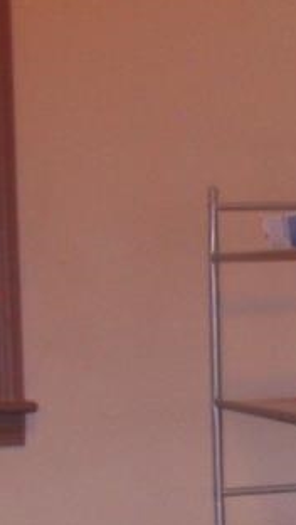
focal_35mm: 125
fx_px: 1740
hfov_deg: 9.4
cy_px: 480
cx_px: 456
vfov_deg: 16.9
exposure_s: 1/45
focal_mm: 6.3
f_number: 3.5
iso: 400
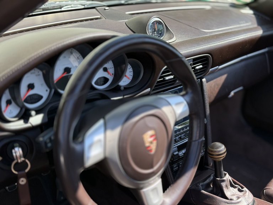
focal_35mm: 48
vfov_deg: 30.3
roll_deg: -2.3
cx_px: 136
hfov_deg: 39.7
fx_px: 379
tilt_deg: -23.1
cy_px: 102
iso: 64
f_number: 1.78
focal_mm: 6.76
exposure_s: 1/754
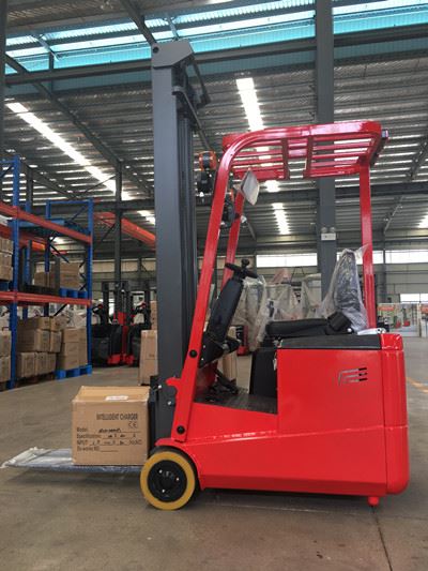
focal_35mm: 29
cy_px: 286
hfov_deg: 48.2
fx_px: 478
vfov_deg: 61.6
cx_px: 214
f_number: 2.2
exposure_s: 1/50
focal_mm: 4.15
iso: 32
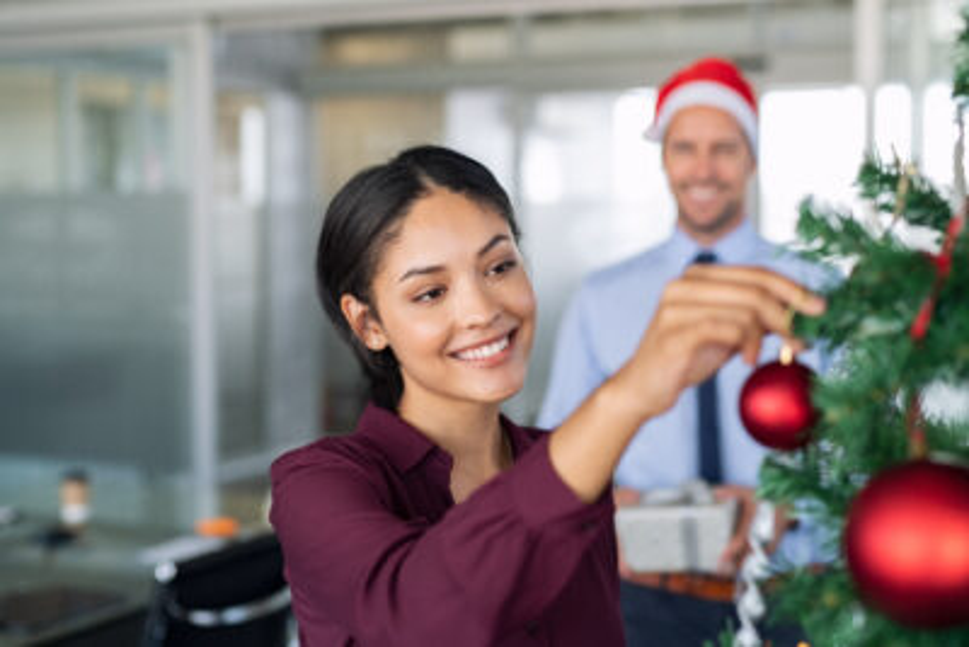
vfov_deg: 22.6
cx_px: 484
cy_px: 324
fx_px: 1615
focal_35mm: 60
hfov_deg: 33.4
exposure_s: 1/250
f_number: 2.5
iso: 400
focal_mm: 50
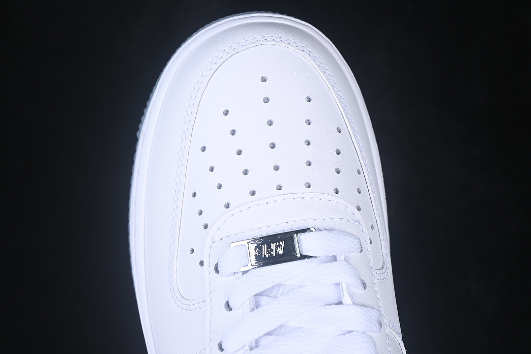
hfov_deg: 27.0
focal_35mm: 75
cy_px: 177
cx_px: 266
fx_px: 1106
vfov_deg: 18.2
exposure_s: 1/80
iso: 160
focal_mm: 50
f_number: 7.1
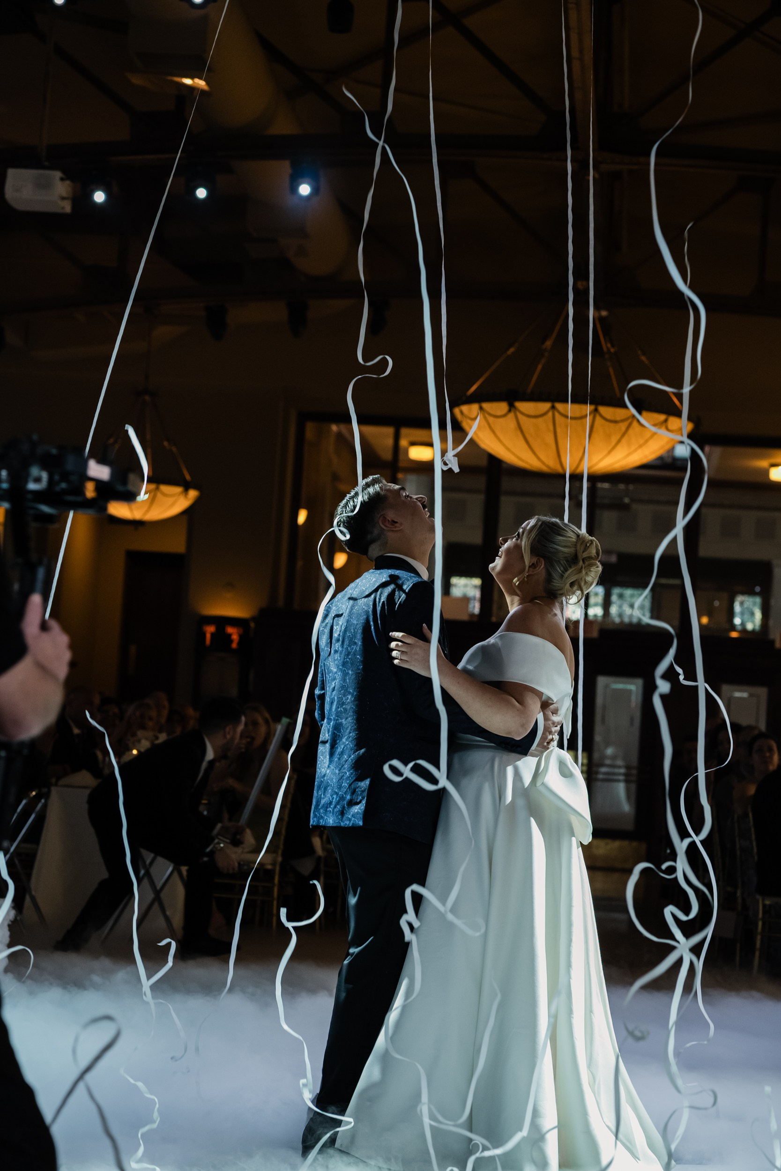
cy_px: 586
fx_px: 2765
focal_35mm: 85
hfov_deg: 16.1
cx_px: 390
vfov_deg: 23.9
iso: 1600
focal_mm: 85
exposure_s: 1/200
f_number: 4.5
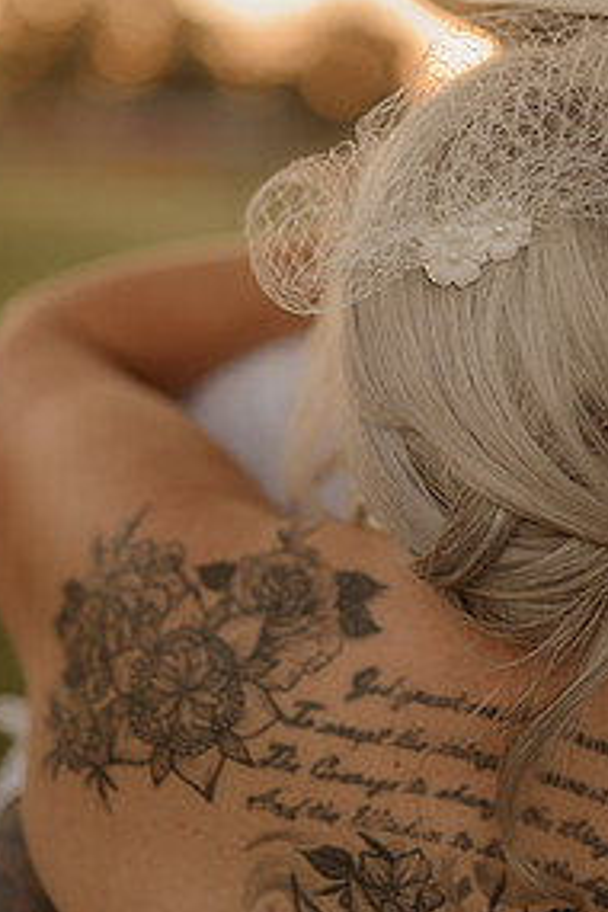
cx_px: 432
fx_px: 2001
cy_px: 406
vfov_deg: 25.7
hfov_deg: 17.2
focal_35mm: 79
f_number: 2.8
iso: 200
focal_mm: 50
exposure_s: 1/400
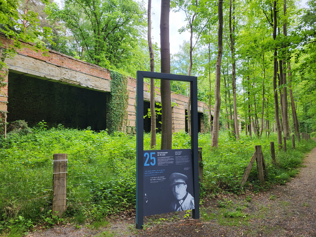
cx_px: 158
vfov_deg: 53.1
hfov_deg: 67.3
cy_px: 118
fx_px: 237
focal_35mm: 26
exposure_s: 1/190
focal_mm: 5.4
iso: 40
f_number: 1.8
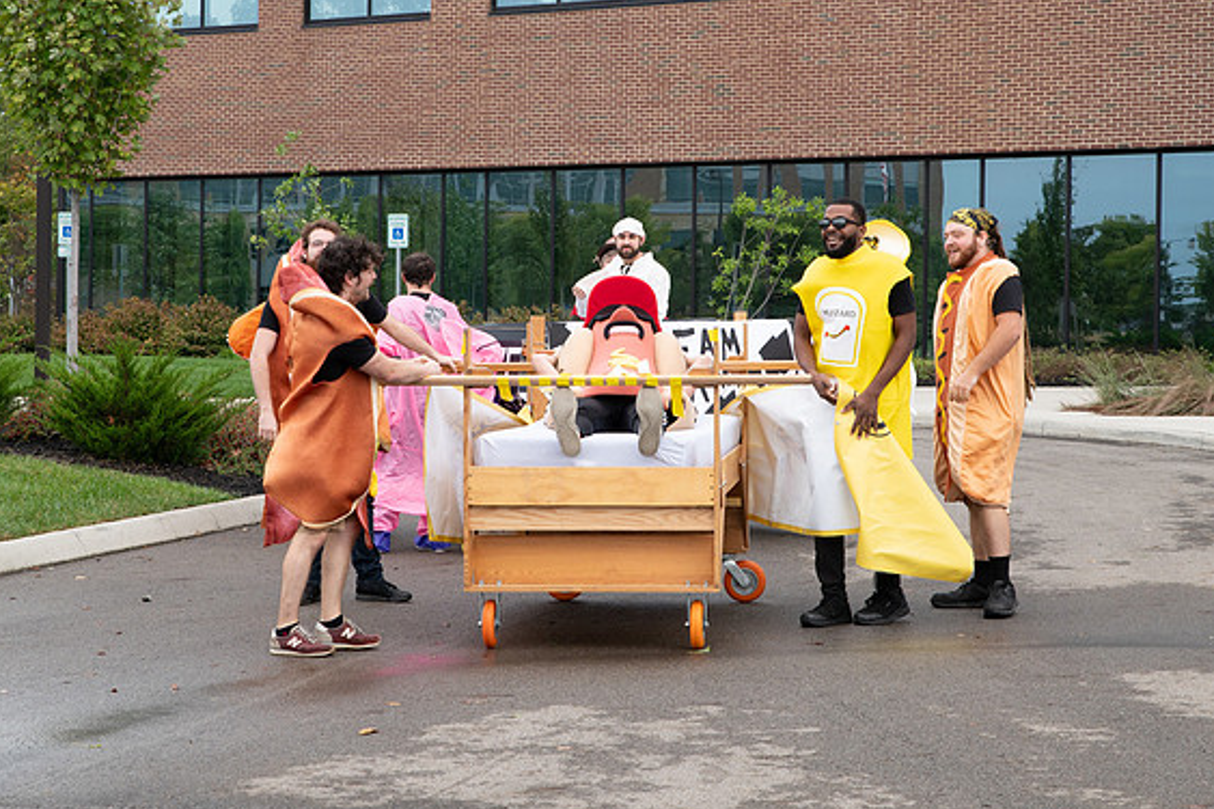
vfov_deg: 13.9
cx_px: 588
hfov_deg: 20.8
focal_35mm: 98
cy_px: 318
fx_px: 3304
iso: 640
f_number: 7.1
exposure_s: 1/320
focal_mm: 70
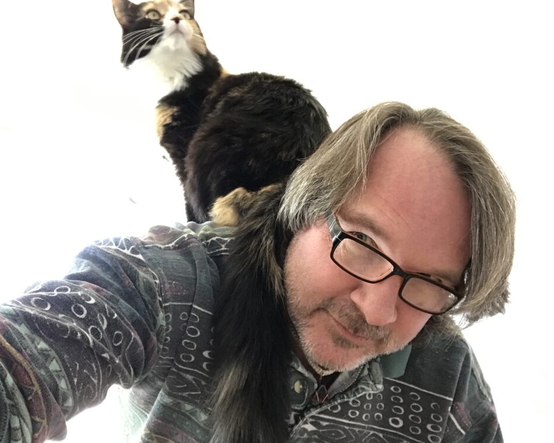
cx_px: 299
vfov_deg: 43.4
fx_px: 558
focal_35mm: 34
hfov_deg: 52.8
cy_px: 224
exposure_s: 1/30
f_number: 2.2
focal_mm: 2.87
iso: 160
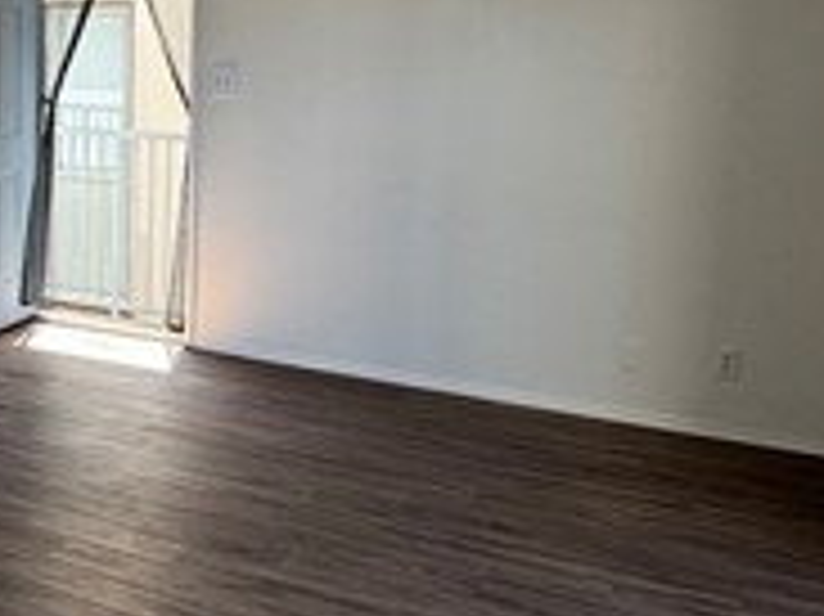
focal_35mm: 49
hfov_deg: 36.4
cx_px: 72
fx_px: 1166
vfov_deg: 29.5
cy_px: 211
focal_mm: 2.22
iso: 80
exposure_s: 1/120
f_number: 2.2
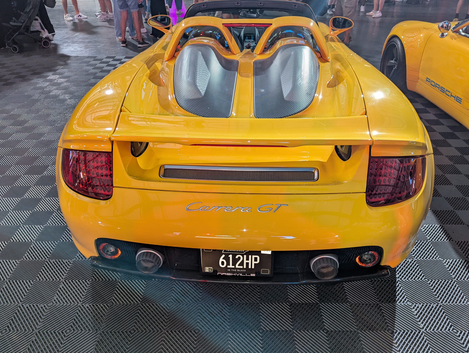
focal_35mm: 26
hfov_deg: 67.2
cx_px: 239
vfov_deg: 53.1
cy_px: 165
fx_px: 353
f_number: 1.85
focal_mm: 6.81
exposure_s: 1/94.9
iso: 855
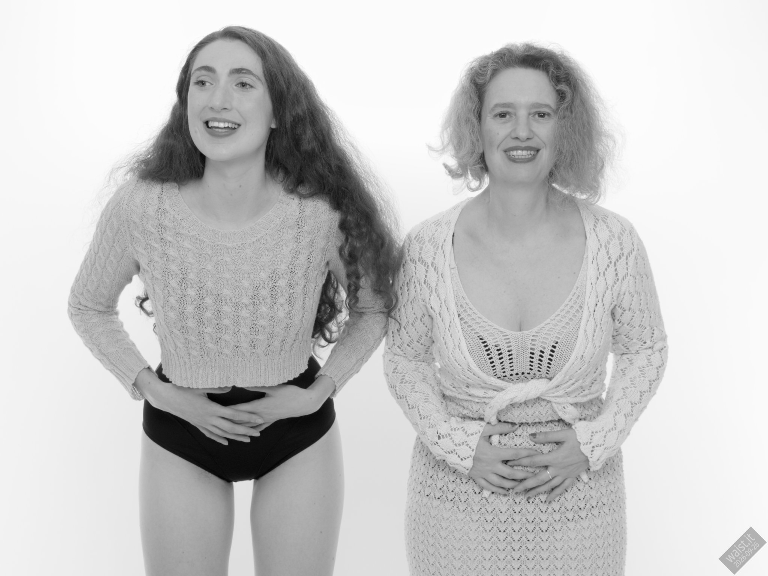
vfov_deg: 19.4
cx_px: 384
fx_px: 1686
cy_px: 288
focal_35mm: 76
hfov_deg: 25.7
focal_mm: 38
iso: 200
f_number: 9
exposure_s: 1/100
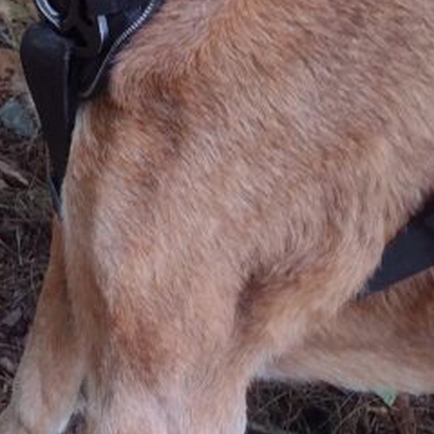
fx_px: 1447
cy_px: -112
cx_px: 123
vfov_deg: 16.2
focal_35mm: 102
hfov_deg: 17.0
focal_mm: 4.71
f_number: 1.7
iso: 119
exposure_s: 1/40
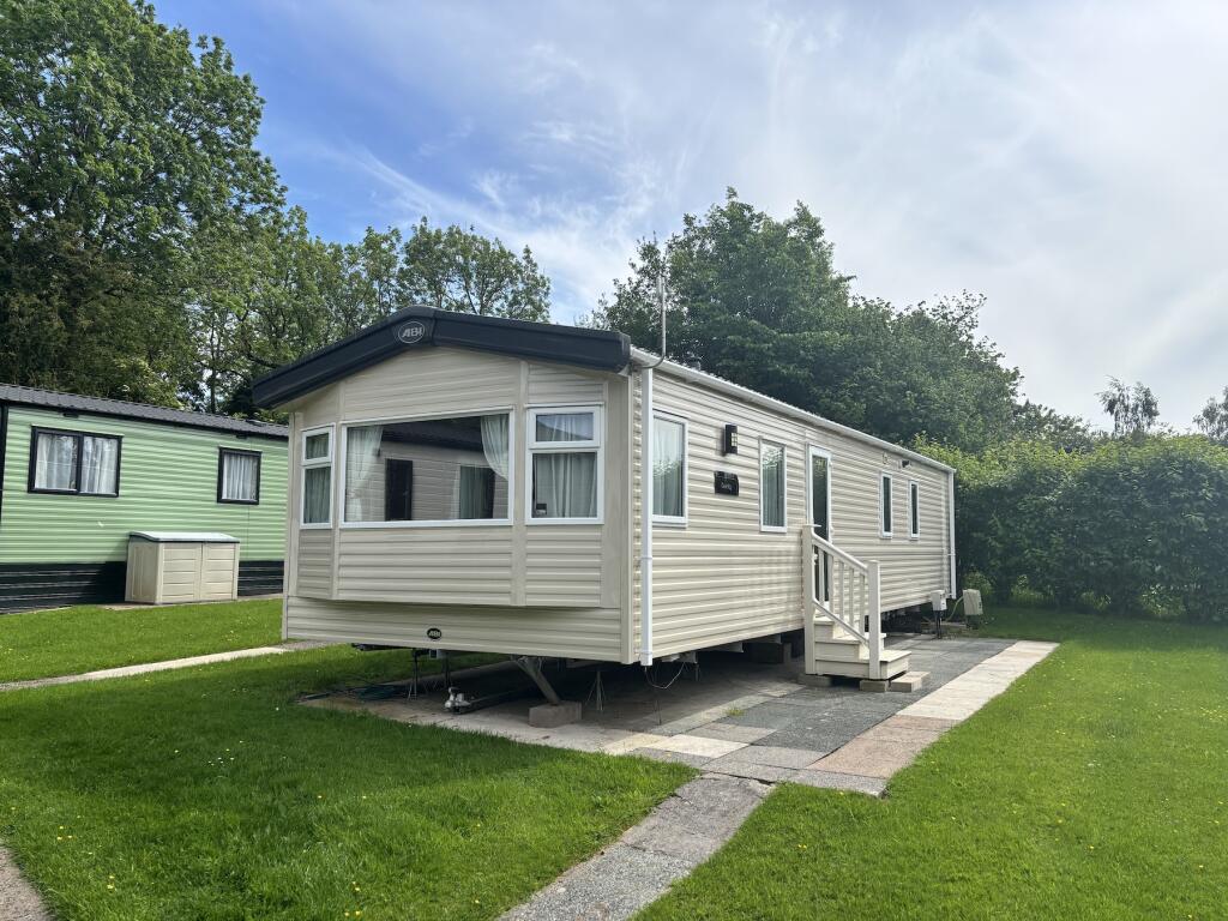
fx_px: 922
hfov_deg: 67.3
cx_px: 614
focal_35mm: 26
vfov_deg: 53.1
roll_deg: -0.2
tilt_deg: +4.8
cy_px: 460
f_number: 1.6
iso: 50
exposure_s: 1/3534
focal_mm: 5.96
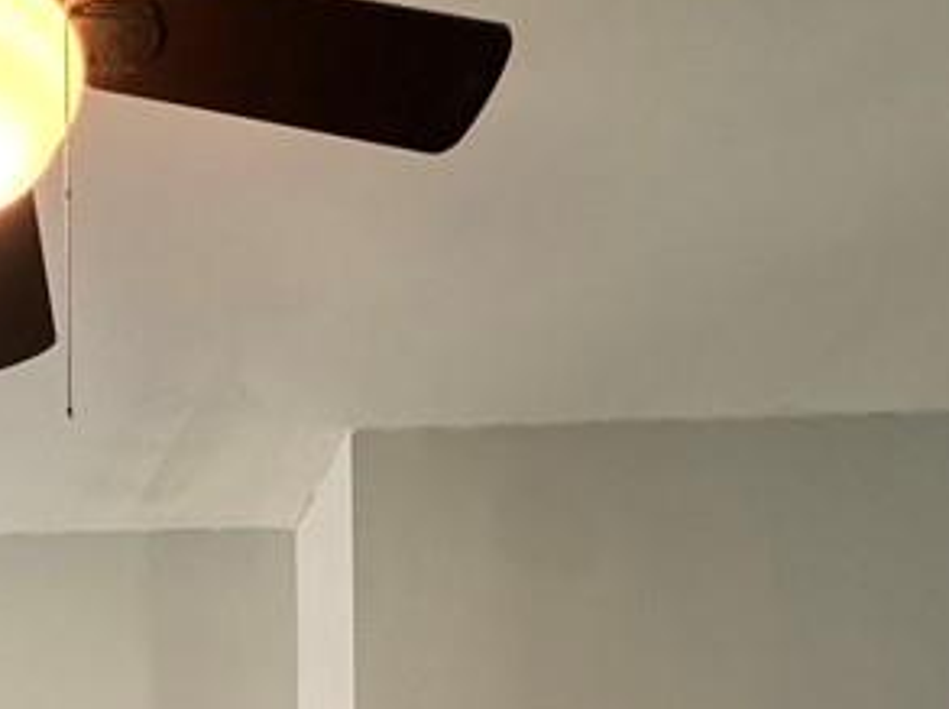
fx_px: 1342
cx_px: -91
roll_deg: +0.4
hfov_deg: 33.9
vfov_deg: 22.3
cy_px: 1159
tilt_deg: -1.3
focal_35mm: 49
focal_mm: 2.22
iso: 400
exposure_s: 1/60
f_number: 2.2
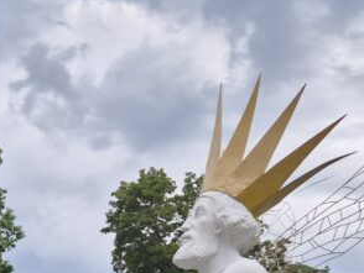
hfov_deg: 22.8
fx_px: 842
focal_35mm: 80
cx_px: -52
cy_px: 374
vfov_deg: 17.1
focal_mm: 5.4
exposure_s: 1/1004
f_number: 1.8
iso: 25
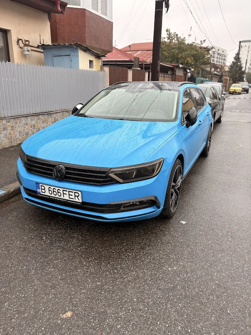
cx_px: 126
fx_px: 251
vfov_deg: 67.3
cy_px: 168
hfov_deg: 53.1
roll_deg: -1.1
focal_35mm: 26
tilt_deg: -17.8
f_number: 1.6
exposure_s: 1/154
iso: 40
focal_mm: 5.96
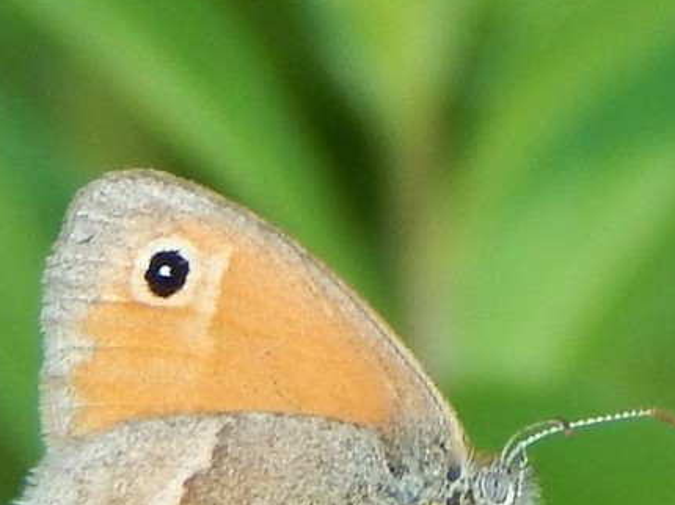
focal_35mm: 687
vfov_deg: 2.2
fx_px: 13389
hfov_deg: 2.9
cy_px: 447
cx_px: 280
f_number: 5.7
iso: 125
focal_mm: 62.2
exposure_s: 1/200
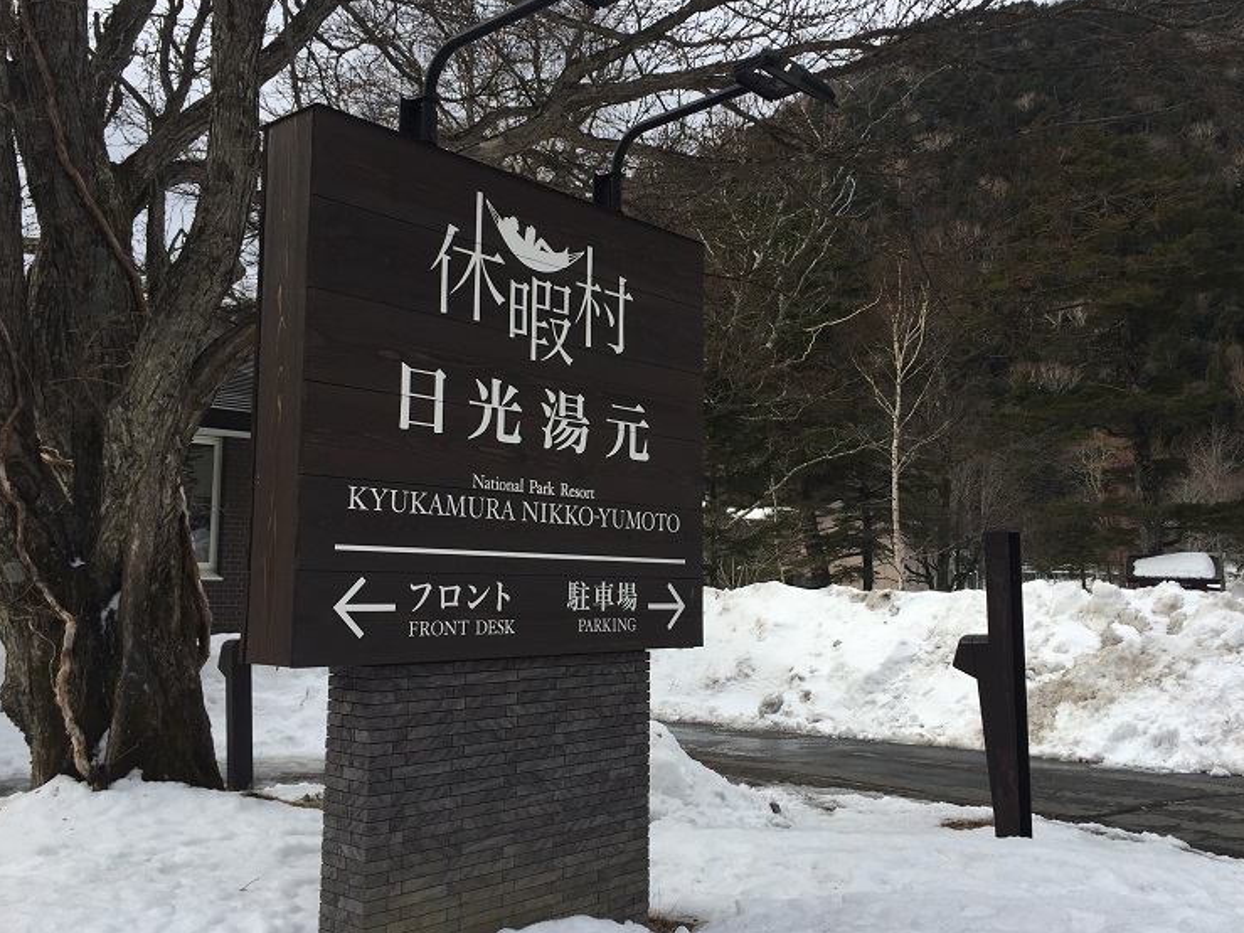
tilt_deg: +5.5
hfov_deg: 56.7
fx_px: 1150
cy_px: 452
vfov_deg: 44.1
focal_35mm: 32
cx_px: 681
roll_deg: -1.4
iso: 32
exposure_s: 1/1014
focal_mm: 4.15
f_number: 2.2
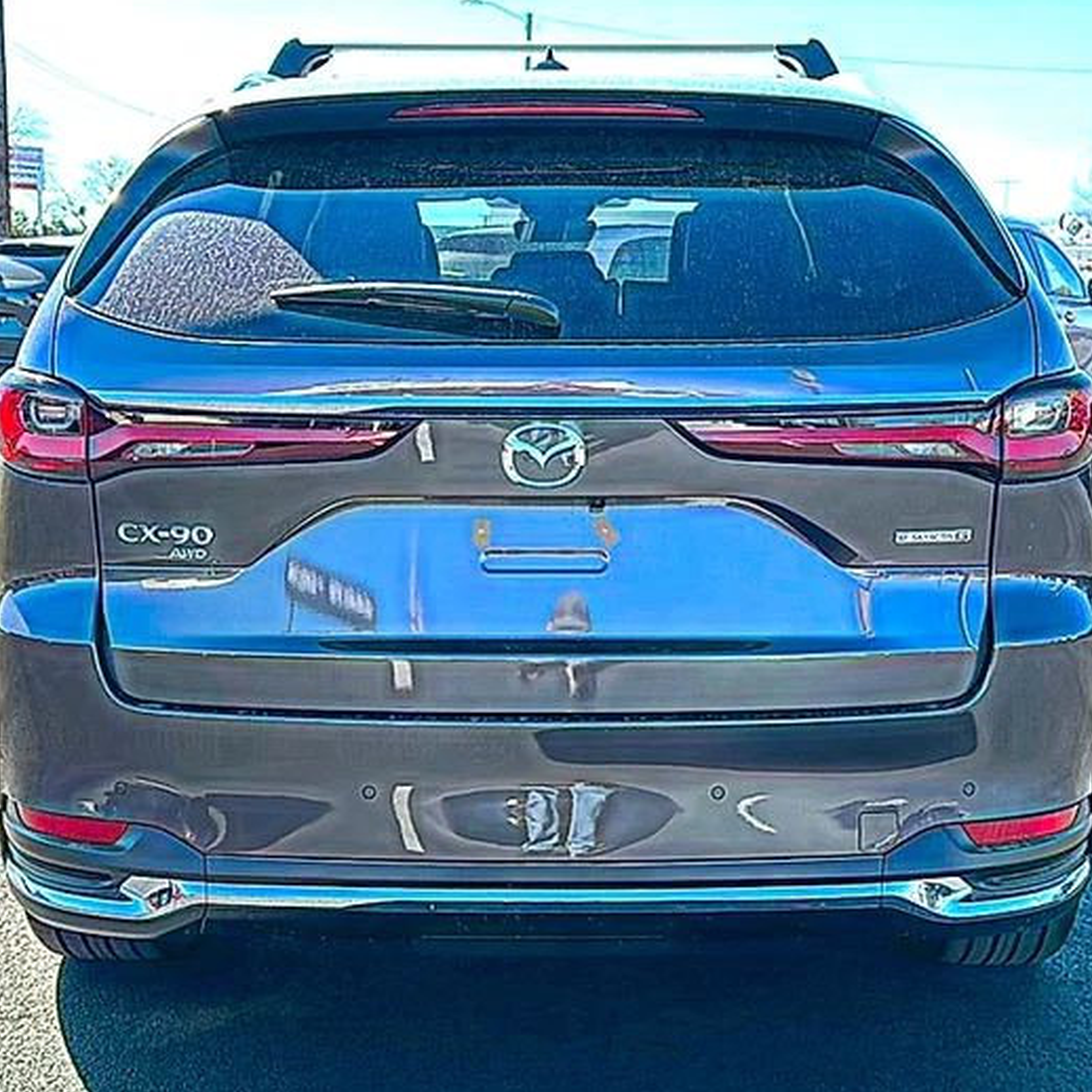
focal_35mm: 43
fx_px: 1535
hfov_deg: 39.2
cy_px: 543
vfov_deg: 39.2
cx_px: 567
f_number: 1.78
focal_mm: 6.86
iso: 80
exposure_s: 1/1377
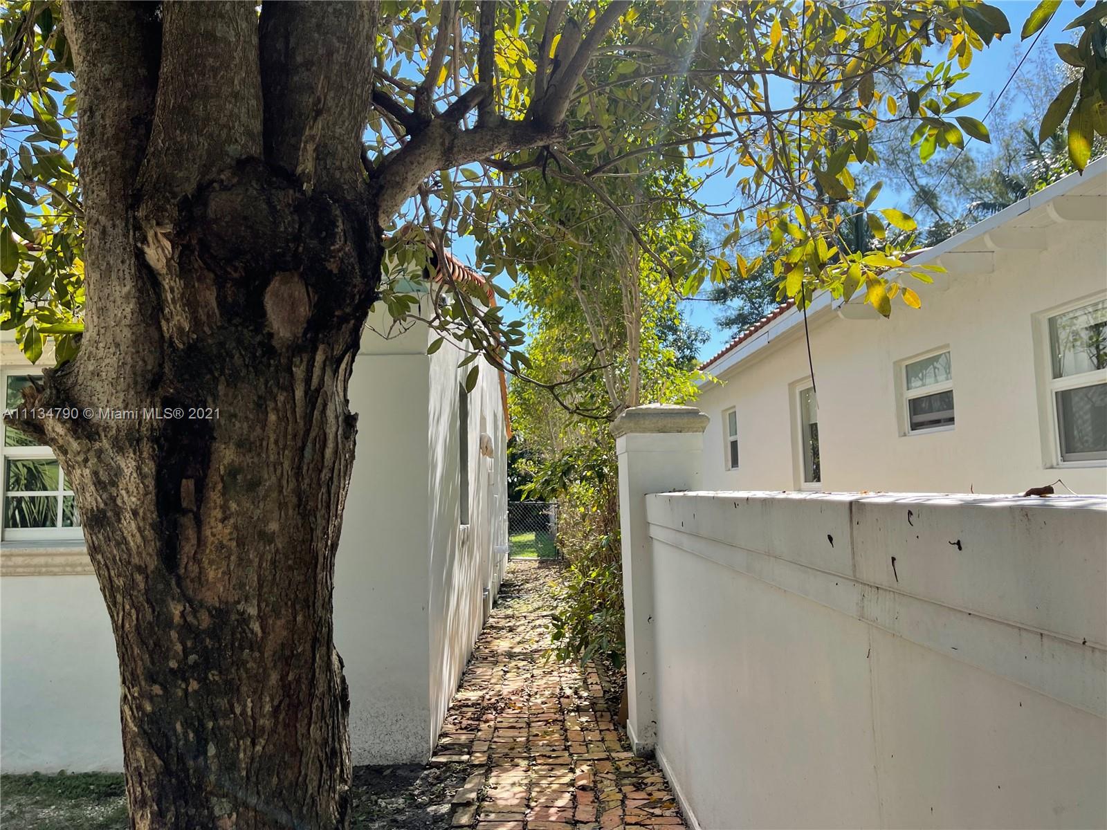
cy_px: 415
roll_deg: +1.4
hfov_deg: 67.3
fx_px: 831
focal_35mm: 26
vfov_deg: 53.1
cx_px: 554
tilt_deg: +5.5
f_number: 1.6
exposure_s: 1/953
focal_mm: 5.1
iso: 32
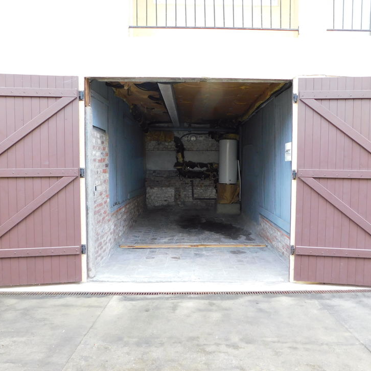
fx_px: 340
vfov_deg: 57.3
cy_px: 188
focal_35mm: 28
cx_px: 194
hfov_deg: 57.3
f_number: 3
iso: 180
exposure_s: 1/30
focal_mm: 4
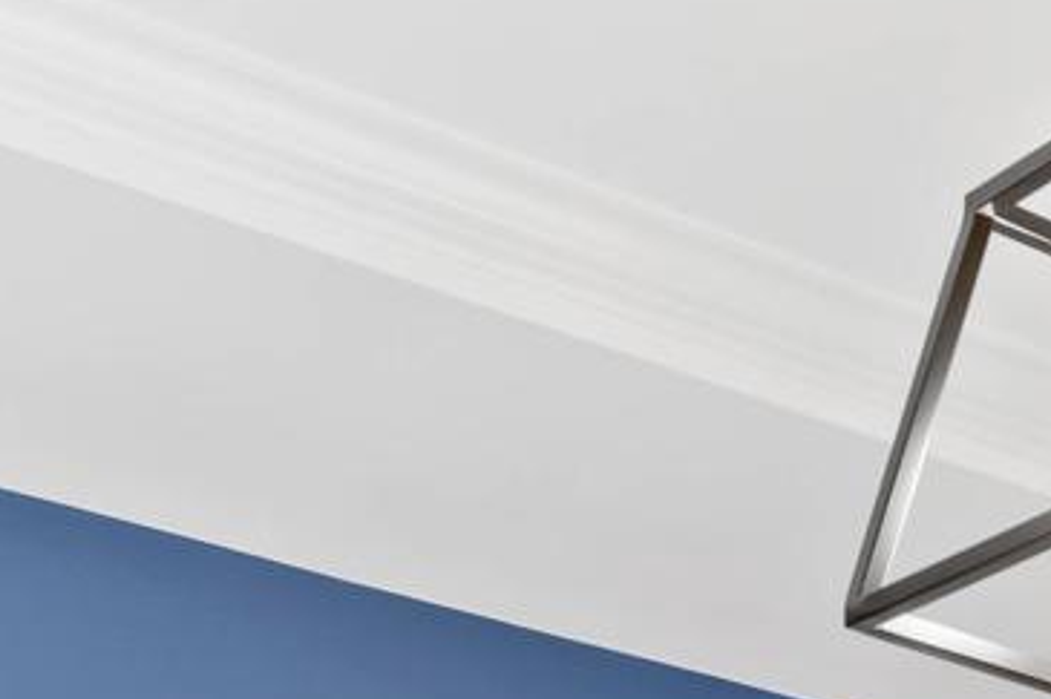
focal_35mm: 101
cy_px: 1782
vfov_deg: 11.0
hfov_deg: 18.9
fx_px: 2947
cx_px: 1310
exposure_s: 1/2.5
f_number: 8
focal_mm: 18
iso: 500
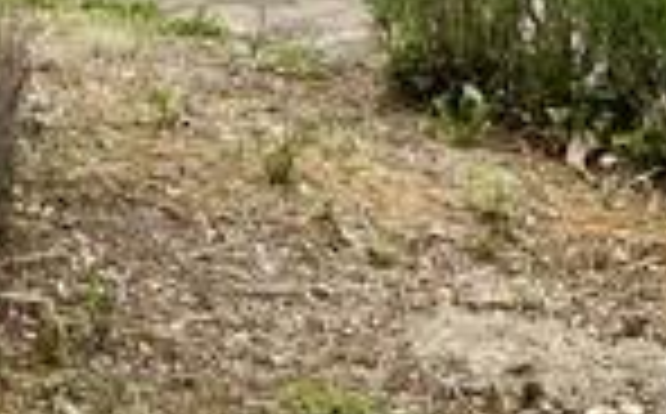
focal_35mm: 149
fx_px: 2700
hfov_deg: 13.4
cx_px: -274
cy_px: -864
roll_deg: -0.9
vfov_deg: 7.6
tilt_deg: +4.3
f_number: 1.6
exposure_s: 1/2899
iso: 50
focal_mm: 5.1
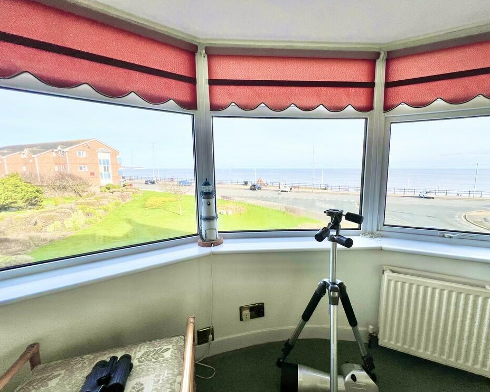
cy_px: 200
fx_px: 203
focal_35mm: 14
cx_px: 269
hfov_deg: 100.4
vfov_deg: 87.9
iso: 32
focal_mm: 1.57
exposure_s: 1/935
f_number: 1.8
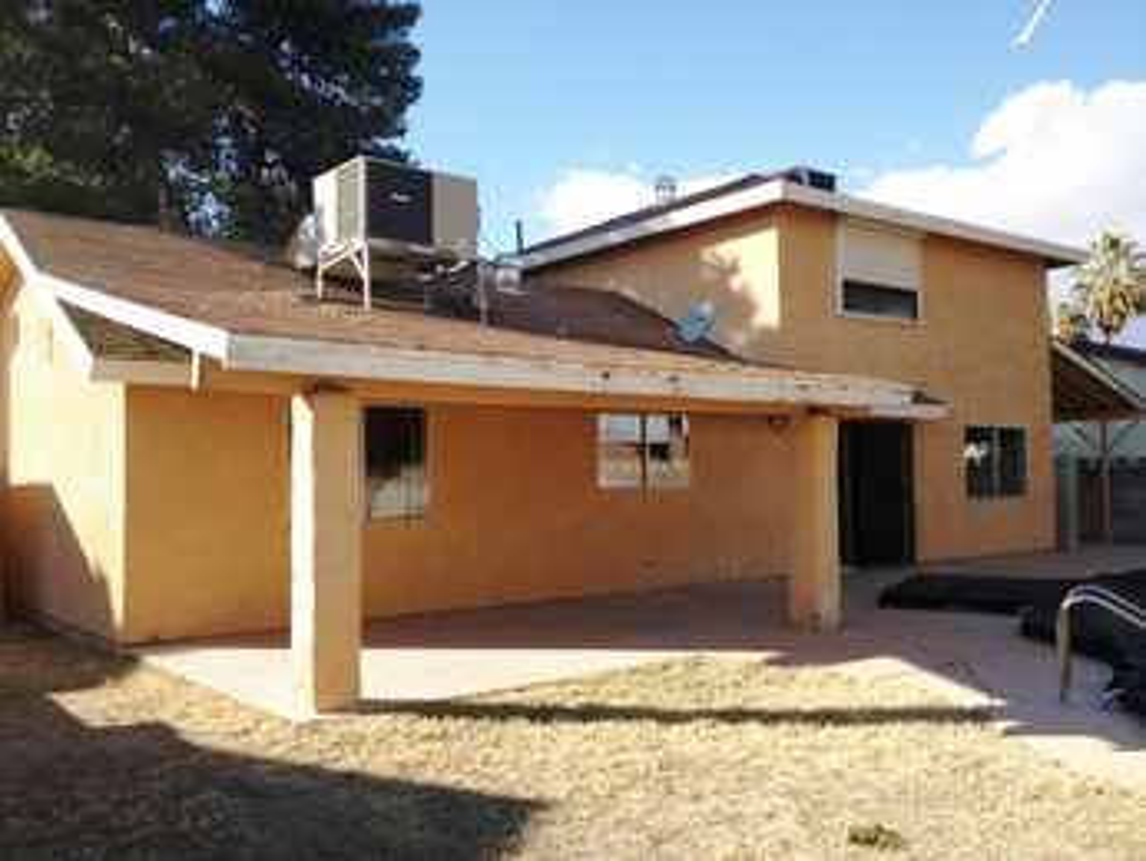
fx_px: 1093
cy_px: 430
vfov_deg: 43.0
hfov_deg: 55.3
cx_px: 573
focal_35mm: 33
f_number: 2.4
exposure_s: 1/919
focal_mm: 4.13
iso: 50
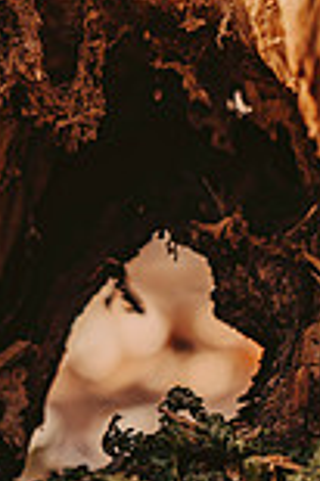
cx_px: 140
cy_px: 199
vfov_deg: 6.1
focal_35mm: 337
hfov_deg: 4.1
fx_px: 4503
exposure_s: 1/400
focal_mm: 116
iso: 250
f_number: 2.8
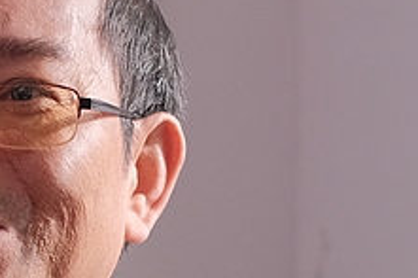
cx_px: -140
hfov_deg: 6.7
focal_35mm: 307
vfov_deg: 4.5
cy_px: 343
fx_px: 3562
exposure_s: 1/250
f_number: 2
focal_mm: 35
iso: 320
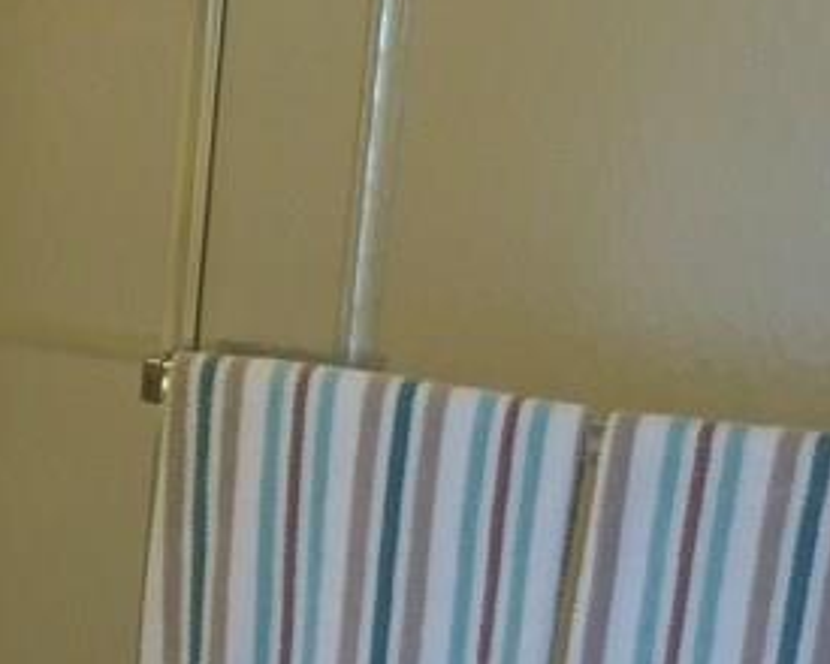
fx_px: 2235
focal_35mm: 91
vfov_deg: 16.5
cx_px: -320
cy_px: 673
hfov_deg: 19.1
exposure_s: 1/30
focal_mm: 4.5
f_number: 3.3
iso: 125
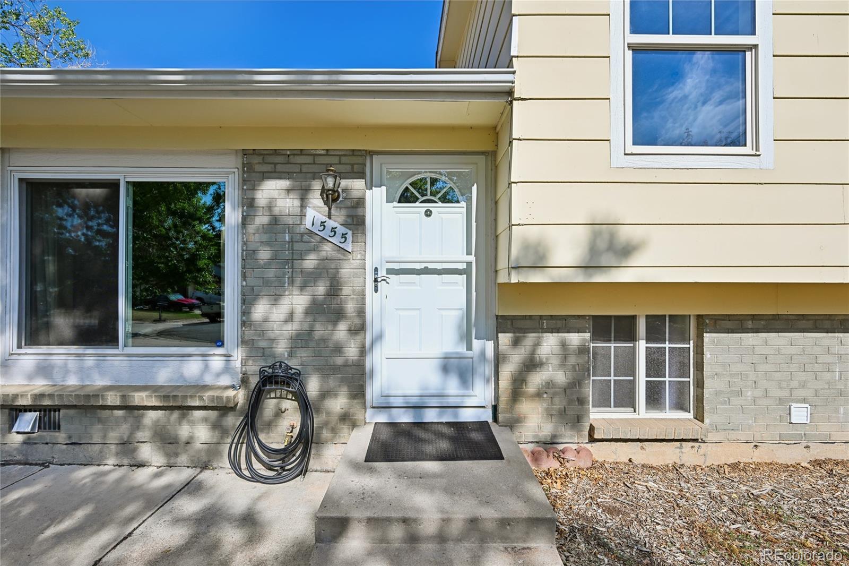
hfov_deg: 96.7
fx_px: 377
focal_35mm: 16
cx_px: 424
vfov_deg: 73.7
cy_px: 283
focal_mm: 16
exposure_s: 1/200
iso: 64
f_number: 8
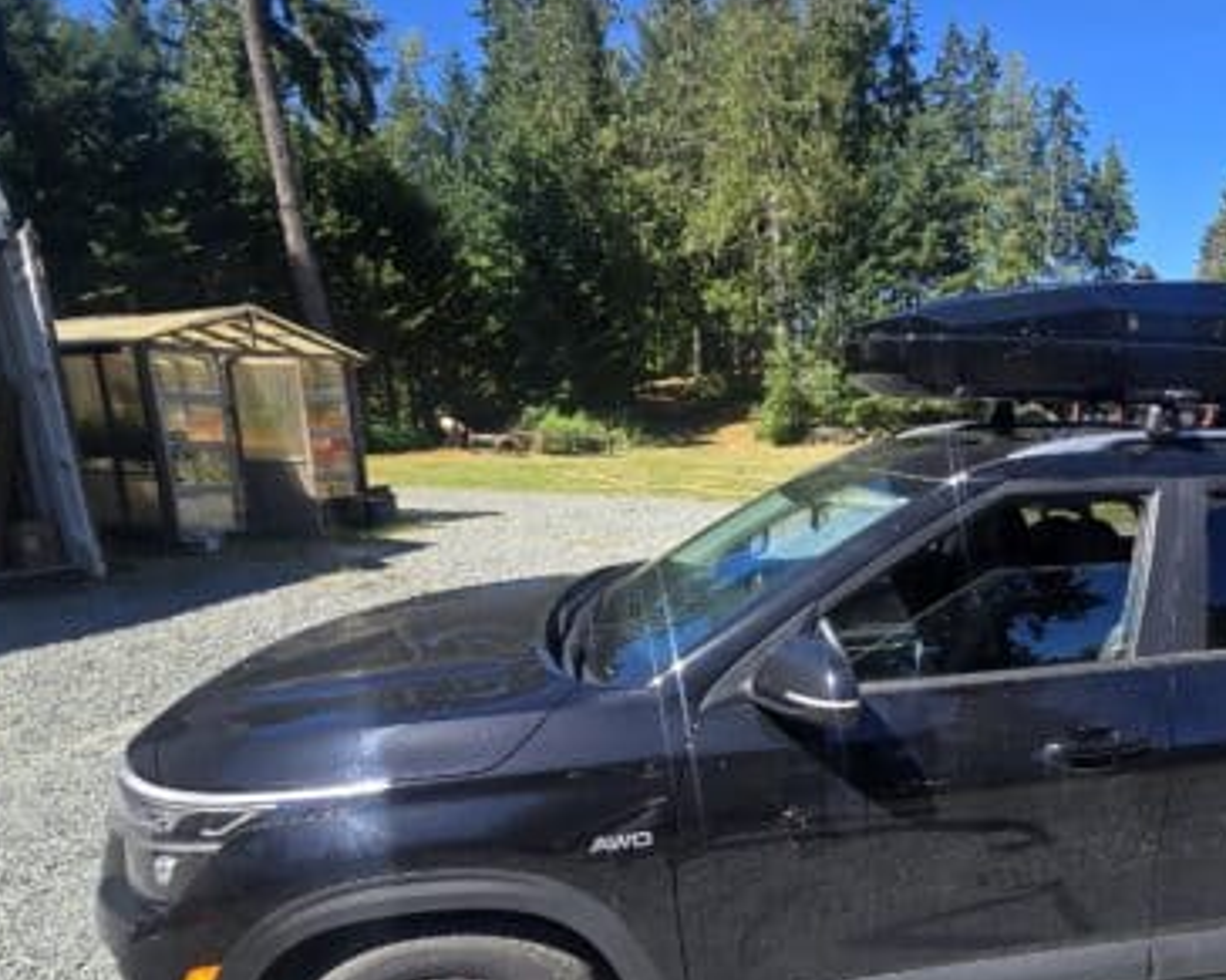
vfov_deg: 62.0
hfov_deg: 72.0
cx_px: 852
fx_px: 798
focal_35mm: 22
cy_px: 631
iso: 50
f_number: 2.2
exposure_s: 1/1027
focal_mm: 2.2
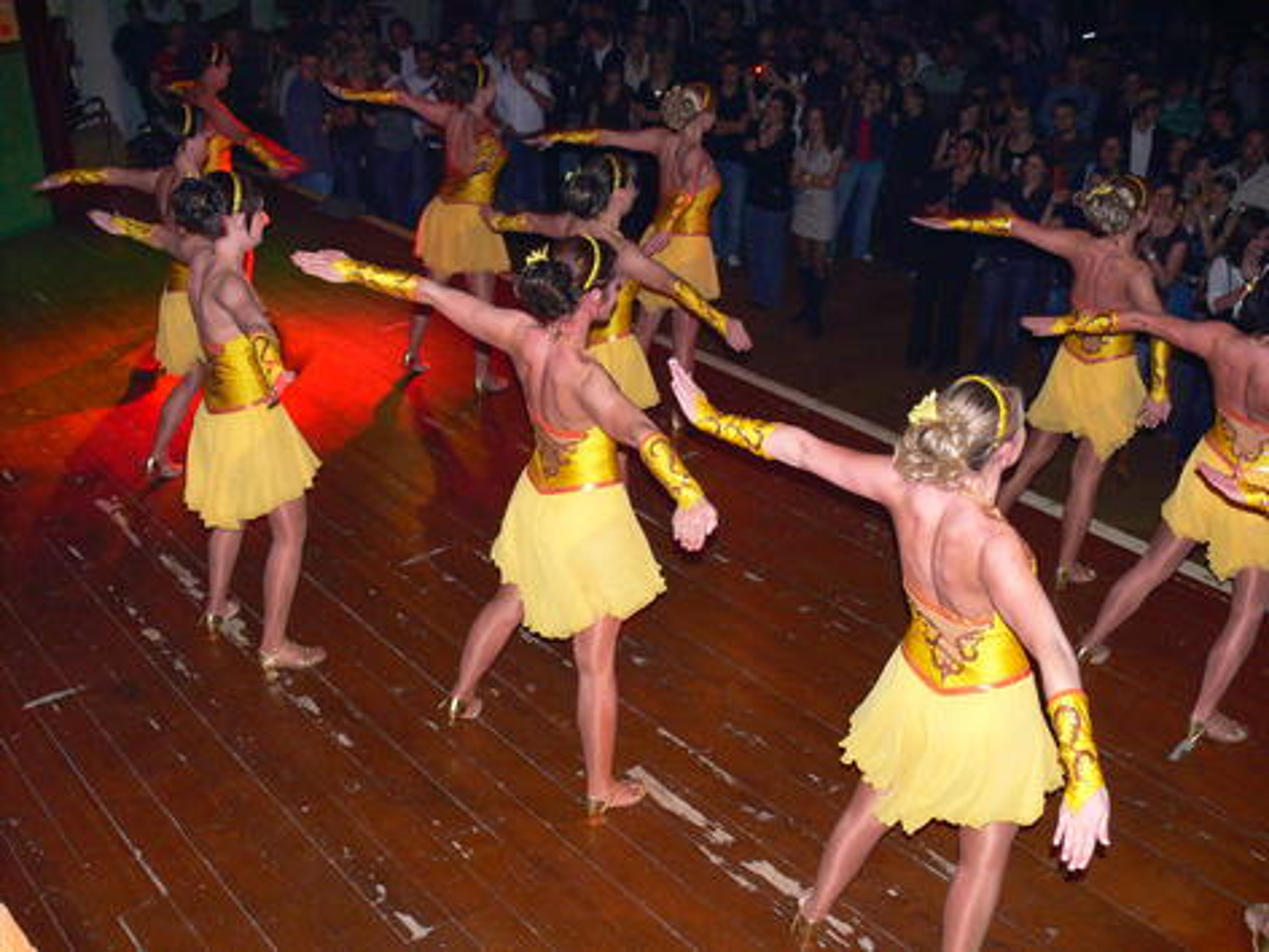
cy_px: 476
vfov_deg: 40.7
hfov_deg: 52.6
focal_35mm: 35
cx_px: 634
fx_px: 1283
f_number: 2.8
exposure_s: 1/30
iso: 160
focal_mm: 7.4
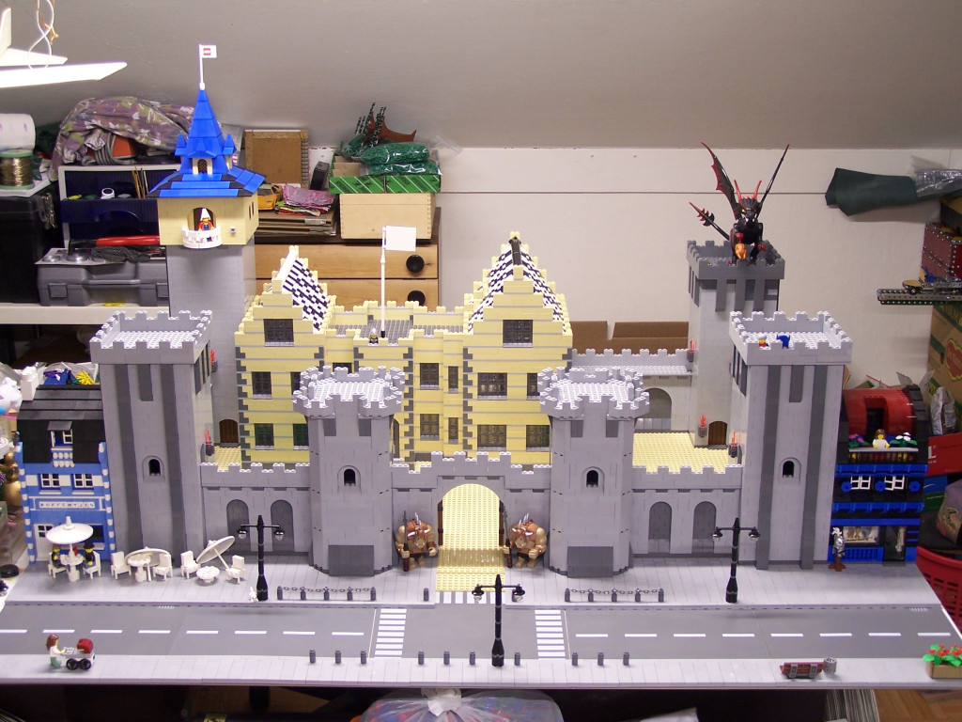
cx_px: 481
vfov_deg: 28.6
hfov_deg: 37.5
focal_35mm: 51
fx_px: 1417
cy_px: 361
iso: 80
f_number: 3
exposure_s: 1/6
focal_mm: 8.5
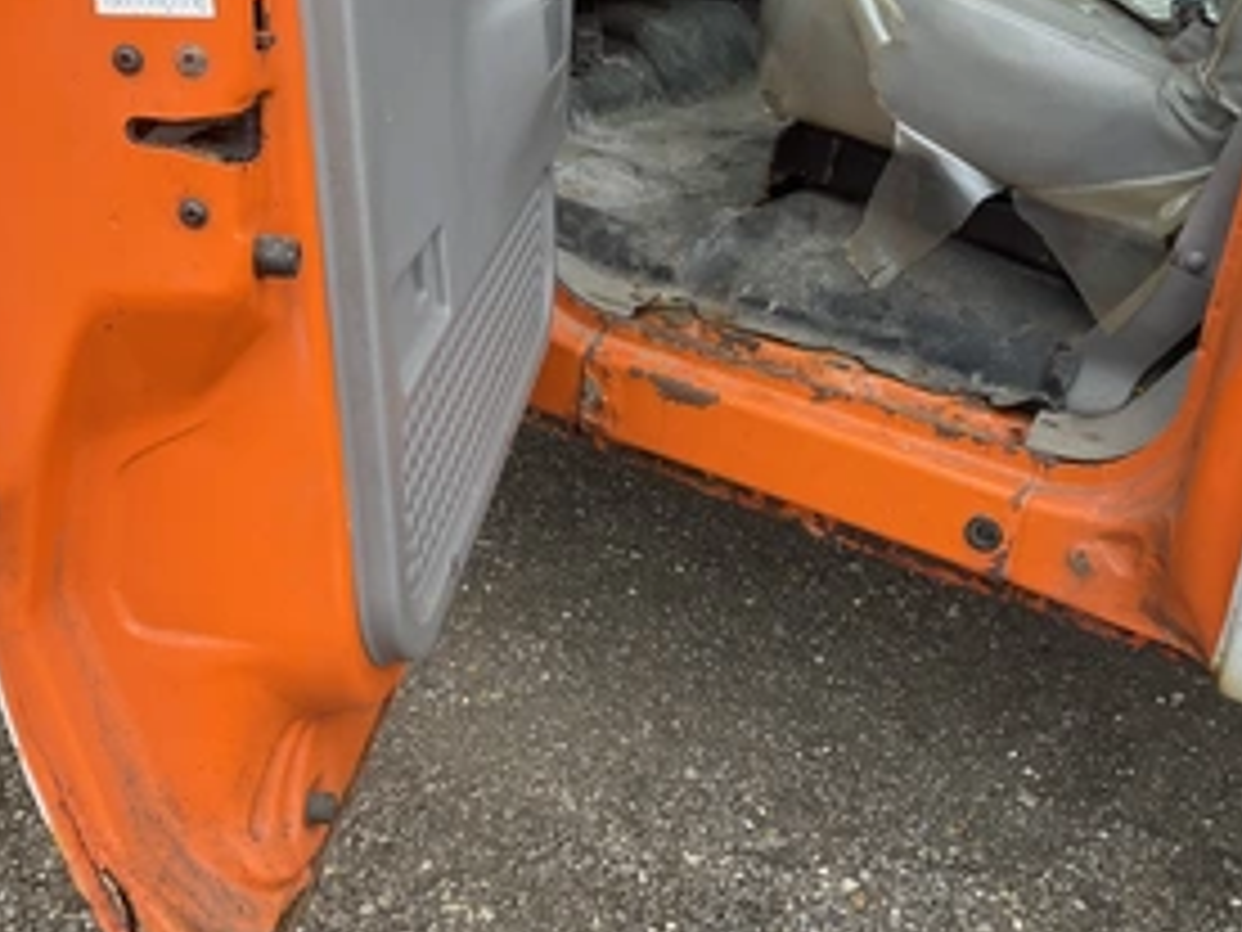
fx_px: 1507
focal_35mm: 42
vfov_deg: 34.3
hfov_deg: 44.6
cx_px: 738
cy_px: 441
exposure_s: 1/122
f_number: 1.8
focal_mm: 3
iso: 20
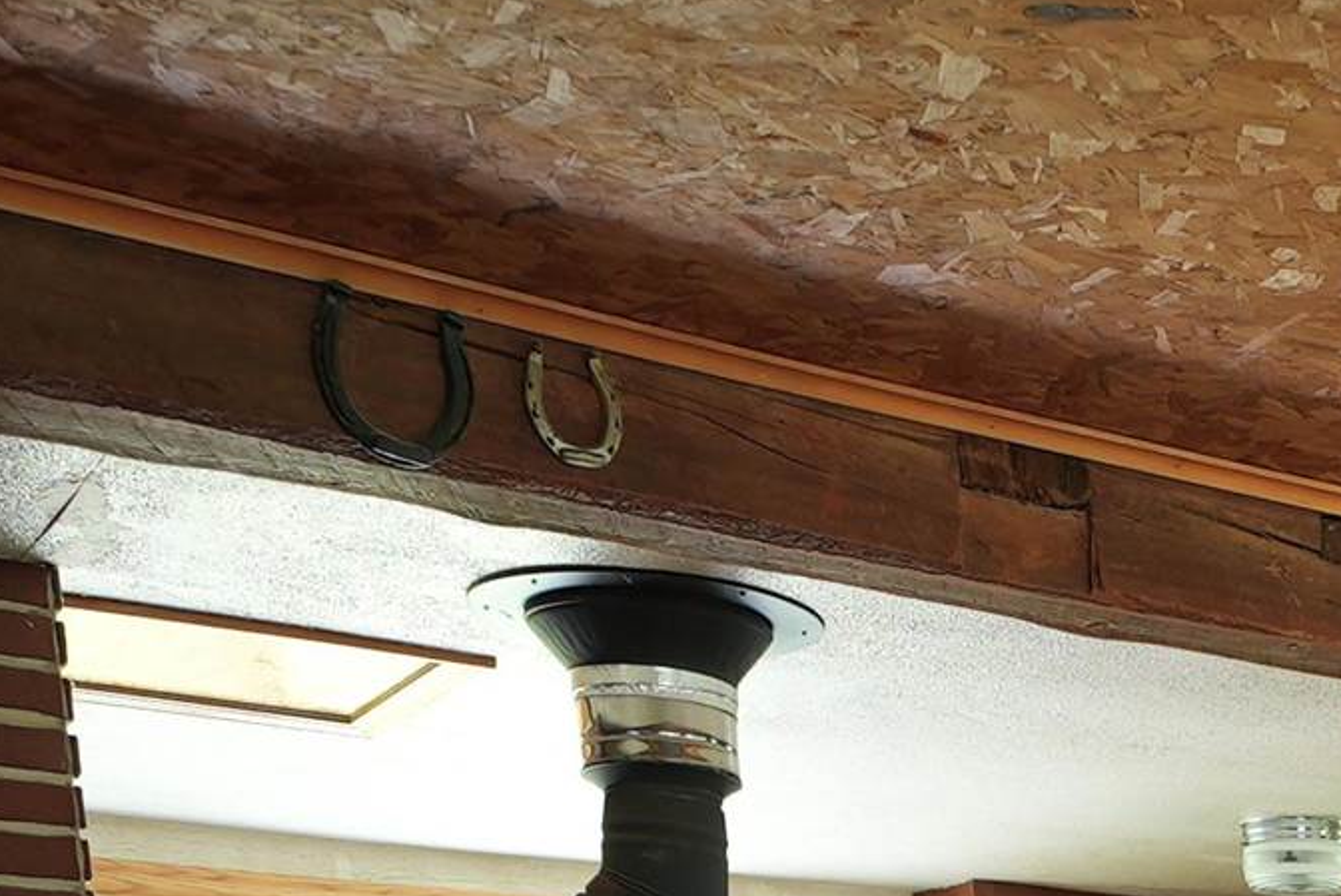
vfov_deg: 16.1
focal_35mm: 64
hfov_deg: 26.1
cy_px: 1831
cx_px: 1808
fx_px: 2385
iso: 250
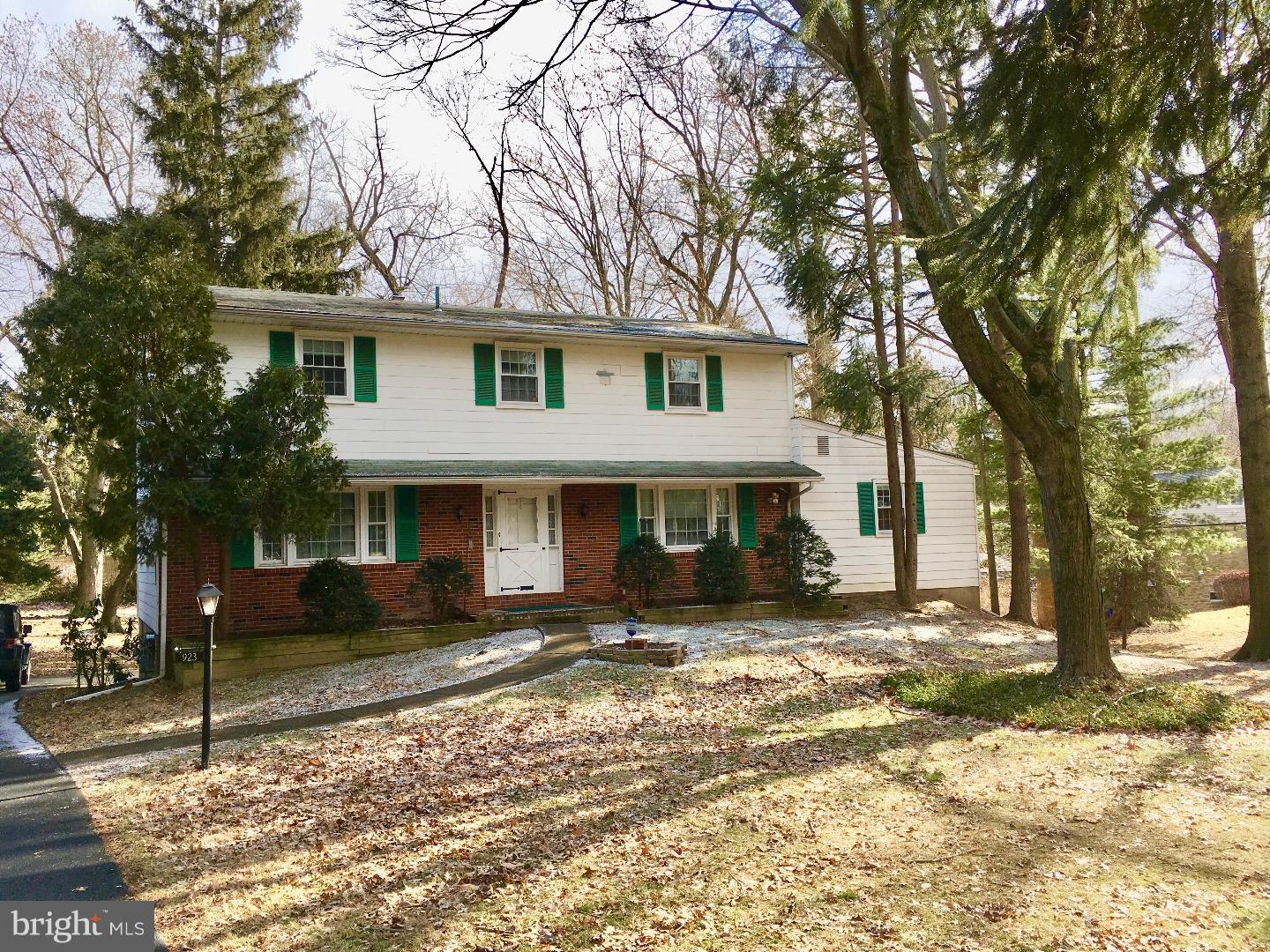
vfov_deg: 48.2
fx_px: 1064
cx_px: 635
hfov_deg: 61.7
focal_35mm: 29
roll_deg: +1.9
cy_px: 476
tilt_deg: +3.8
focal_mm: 4.15
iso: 25
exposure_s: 1/610
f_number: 2.2
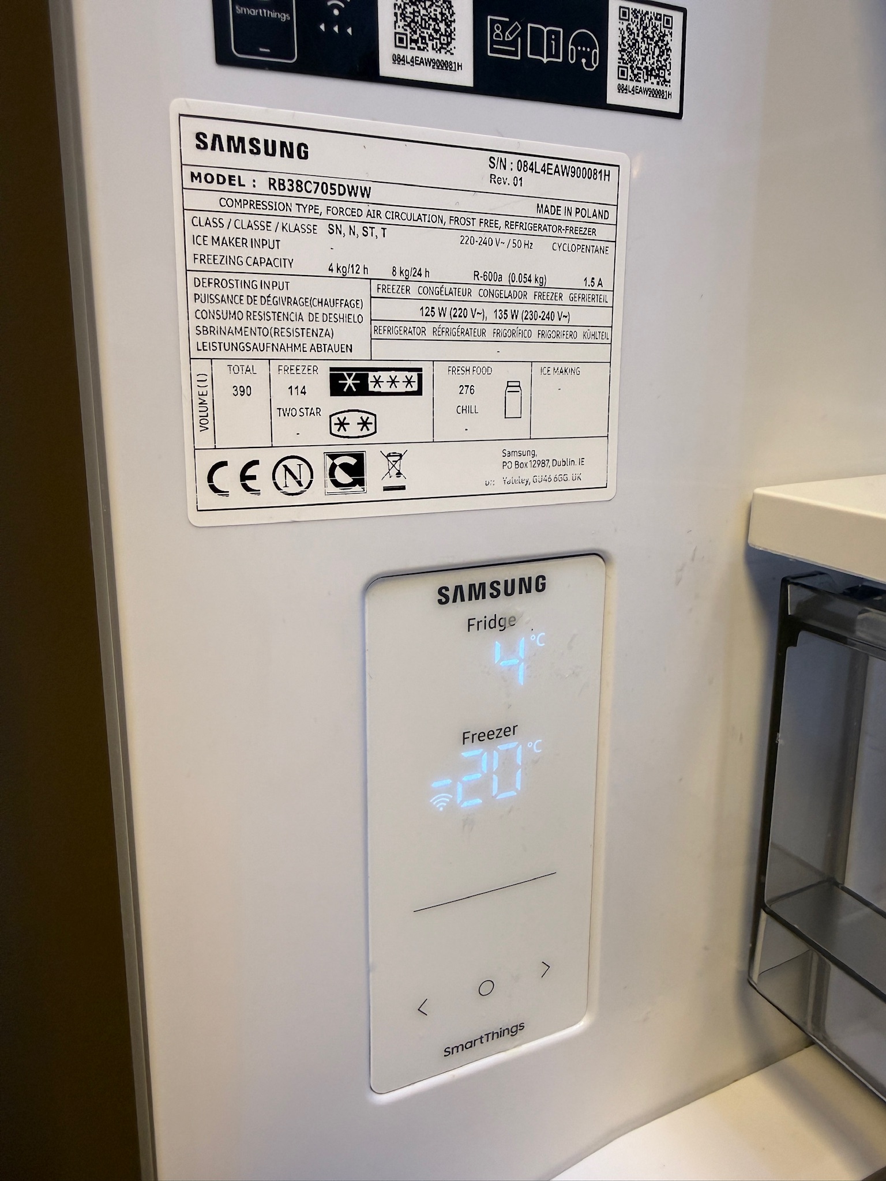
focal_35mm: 24
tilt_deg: -11.4
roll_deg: +0.2
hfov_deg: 56.8
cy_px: 590
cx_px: 443
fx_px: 819
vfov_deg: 71.6
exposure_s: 1/100
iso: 160
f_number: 2.2
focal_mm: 2.22
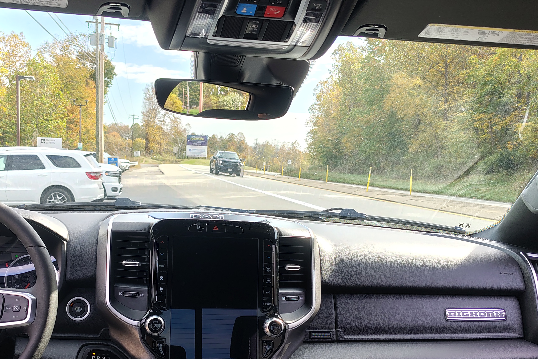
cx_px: 201
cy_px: 255
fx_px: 598
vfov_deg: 32.9
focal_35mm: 40
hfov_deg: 48.0
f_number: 1.8
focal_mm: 5.56
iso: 100
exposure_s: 1/180
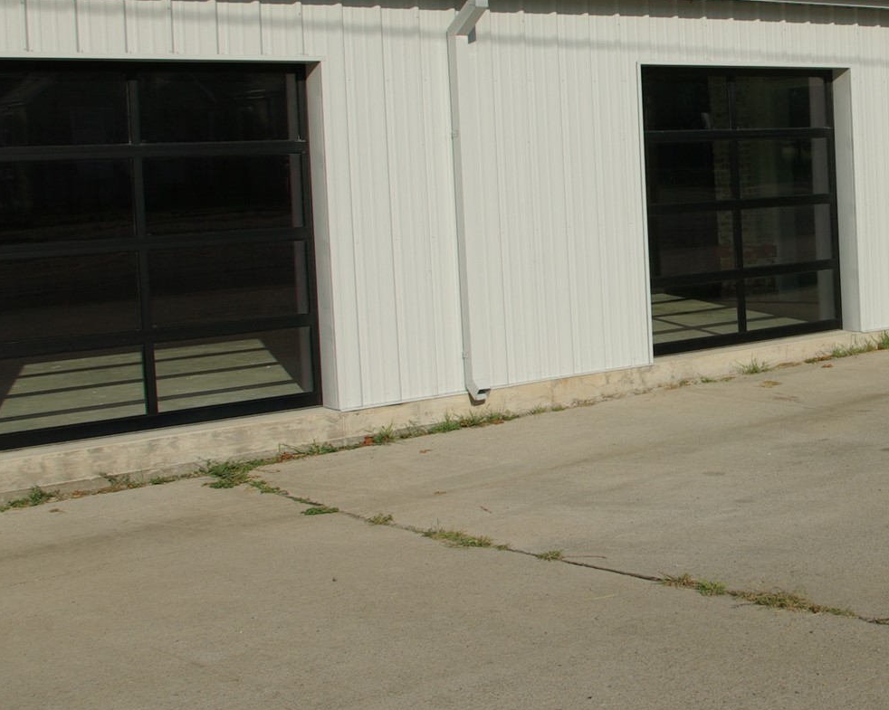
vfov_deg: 27.0
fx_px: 1473
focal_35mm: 56
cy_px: 232
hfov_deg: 32.2
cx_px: 775
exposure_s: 1/500
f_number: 8
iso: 100
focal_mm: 18
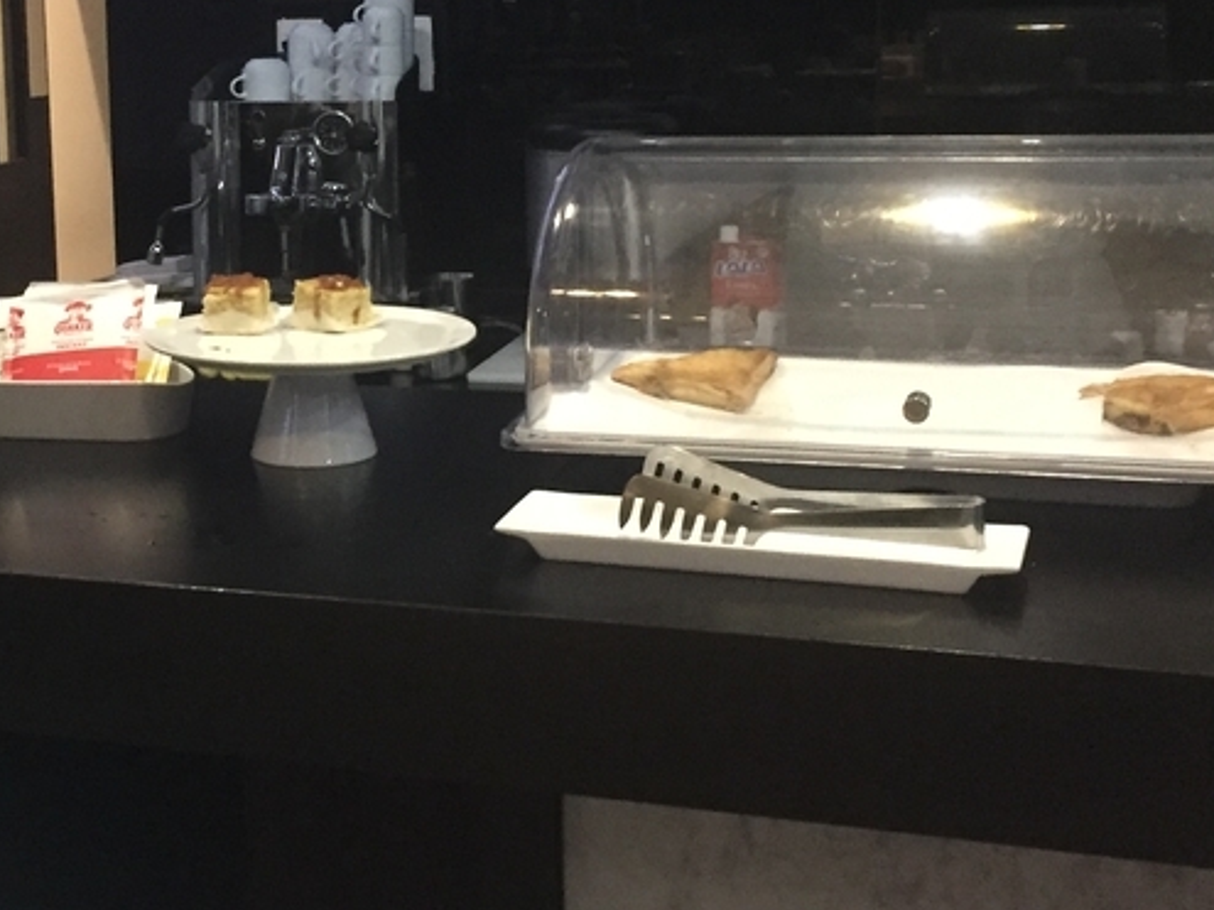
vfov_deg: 24.3
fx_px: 2104
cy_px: 287
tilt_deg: -9.3
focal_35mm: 60
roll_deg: +1.0
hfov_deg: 31.6
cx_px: 304
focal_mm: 4.15
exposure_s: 1/15
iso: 320
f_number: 2.2
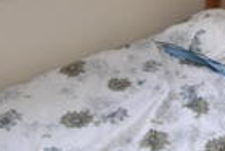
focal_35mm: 70
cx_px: 182
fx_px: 438
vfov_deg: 17.3
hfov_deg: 28.1
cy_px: -86
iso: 200
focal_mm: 10
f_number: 4.5
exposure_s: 1/80
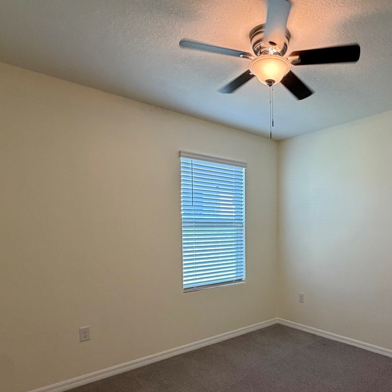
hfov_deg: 62.8
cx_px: 273
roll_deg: +0.2
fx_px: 307
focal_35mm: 24
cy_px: 245
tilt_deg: -4.0
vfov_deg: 64.1
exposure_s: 1/120
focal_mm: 2.22
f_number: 2.2
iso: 250
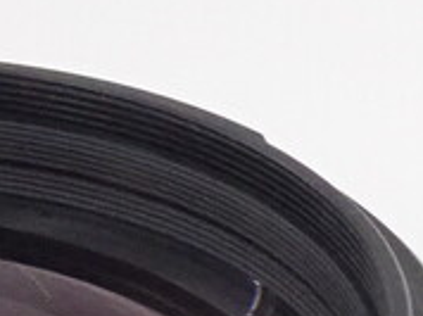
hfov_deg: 3.9
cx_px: -135
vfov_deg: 2.9
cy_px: 884
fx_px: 6187
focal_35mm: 507
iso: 800
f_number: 5
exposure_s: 1/80
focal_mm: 12.87
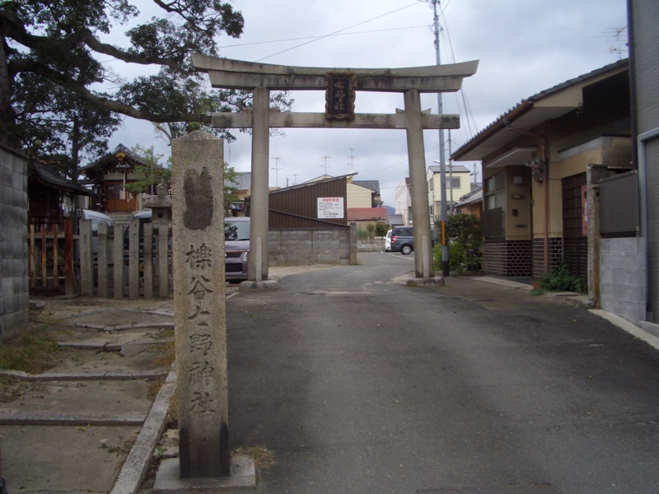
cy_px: 247
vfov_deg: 40.7
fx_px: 666
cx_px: 330
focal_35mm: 35
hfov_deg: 52.6
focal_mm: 5.8
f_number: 4.3
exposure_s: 1/160
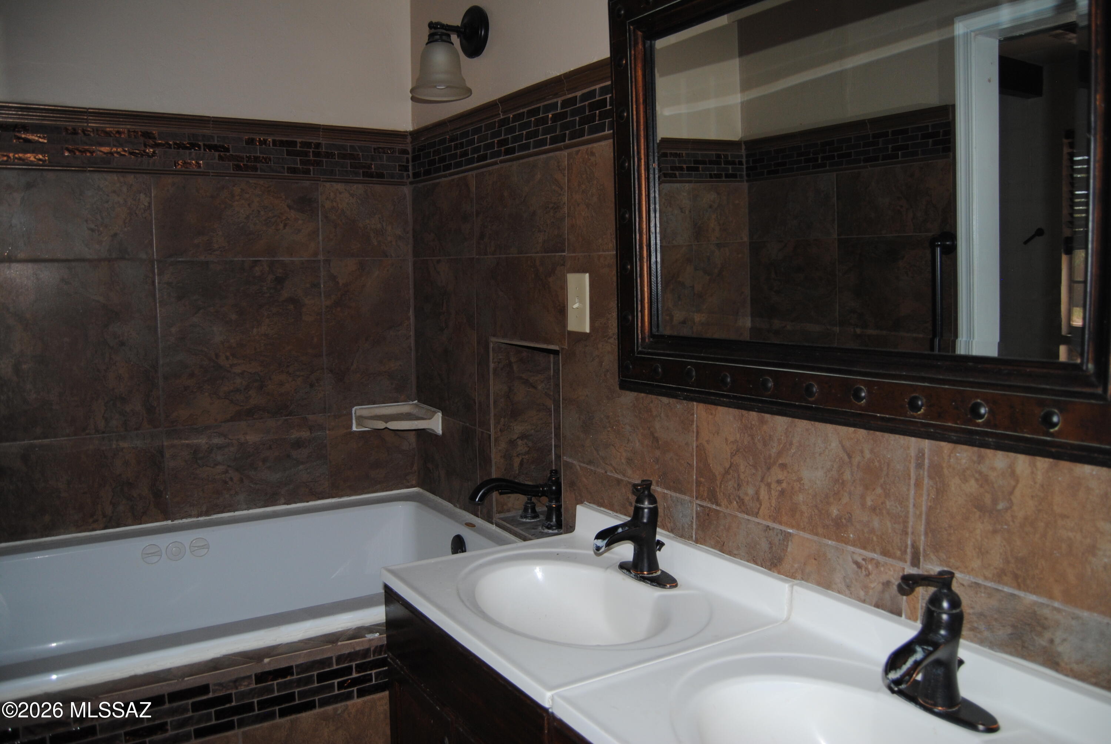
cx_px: 556
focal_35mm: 27
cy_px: 372
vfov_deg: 48.0
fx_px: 834
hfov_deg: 67.3
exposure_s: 1/60
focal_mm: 18
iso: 200
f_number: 3.5
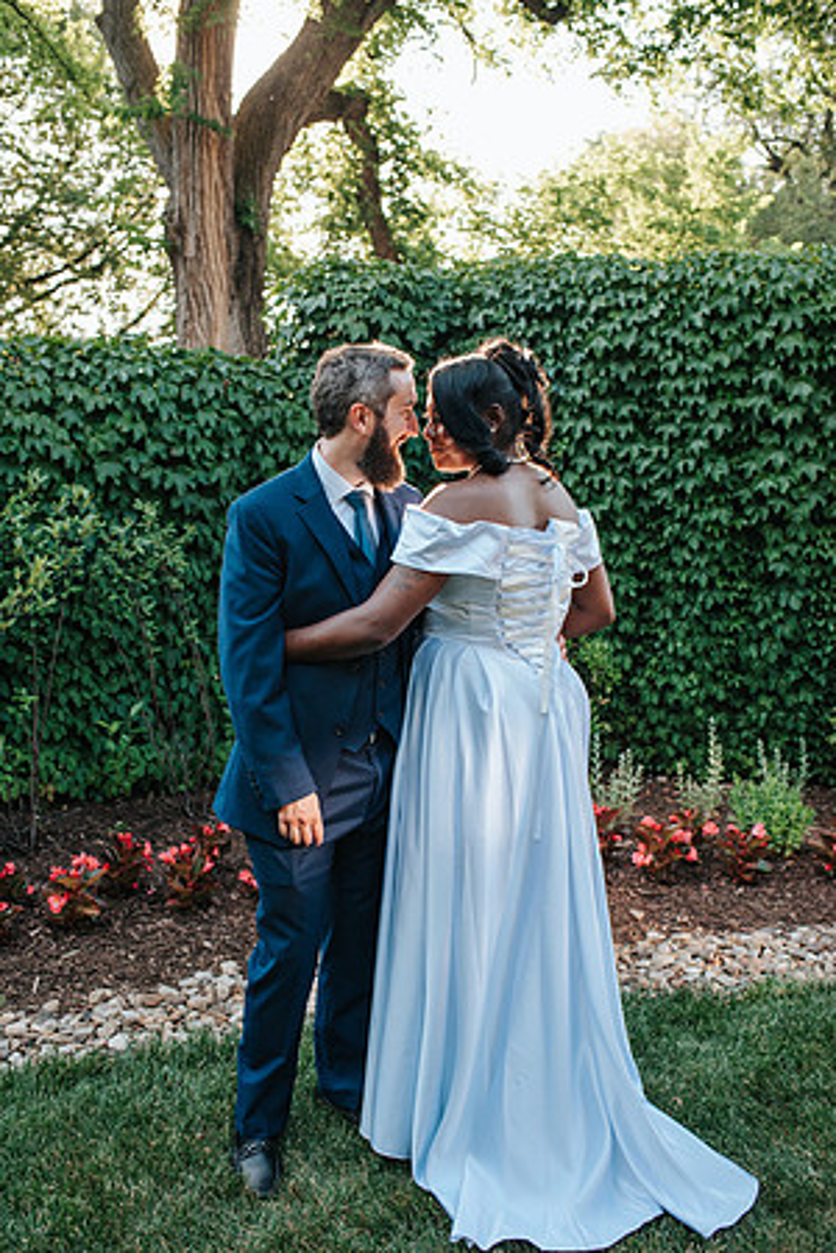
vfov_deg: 54.4
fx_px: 1219
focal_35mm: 35
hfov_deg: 37.9
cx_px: 418
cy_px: 626
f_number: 4
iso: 1000
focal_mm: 35
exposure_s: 1/1000
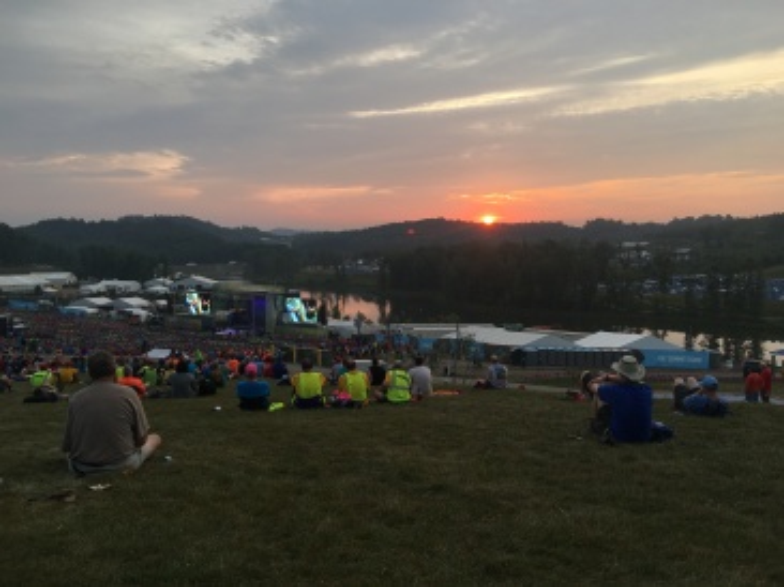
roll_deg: +1.1
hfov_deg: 61.7
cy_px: 294
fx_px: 656
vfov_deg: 48.2
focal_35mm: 29
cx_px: 392
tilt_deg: -3.4
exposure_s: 1/248
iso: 25
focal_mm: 4.15
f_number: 2.2
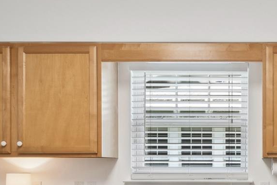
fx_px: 323
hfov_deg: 42.6
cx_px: 248
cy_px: 161
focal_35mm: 42
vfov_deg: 30.7
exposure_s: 1/15
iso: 200
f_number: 8
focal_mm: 10
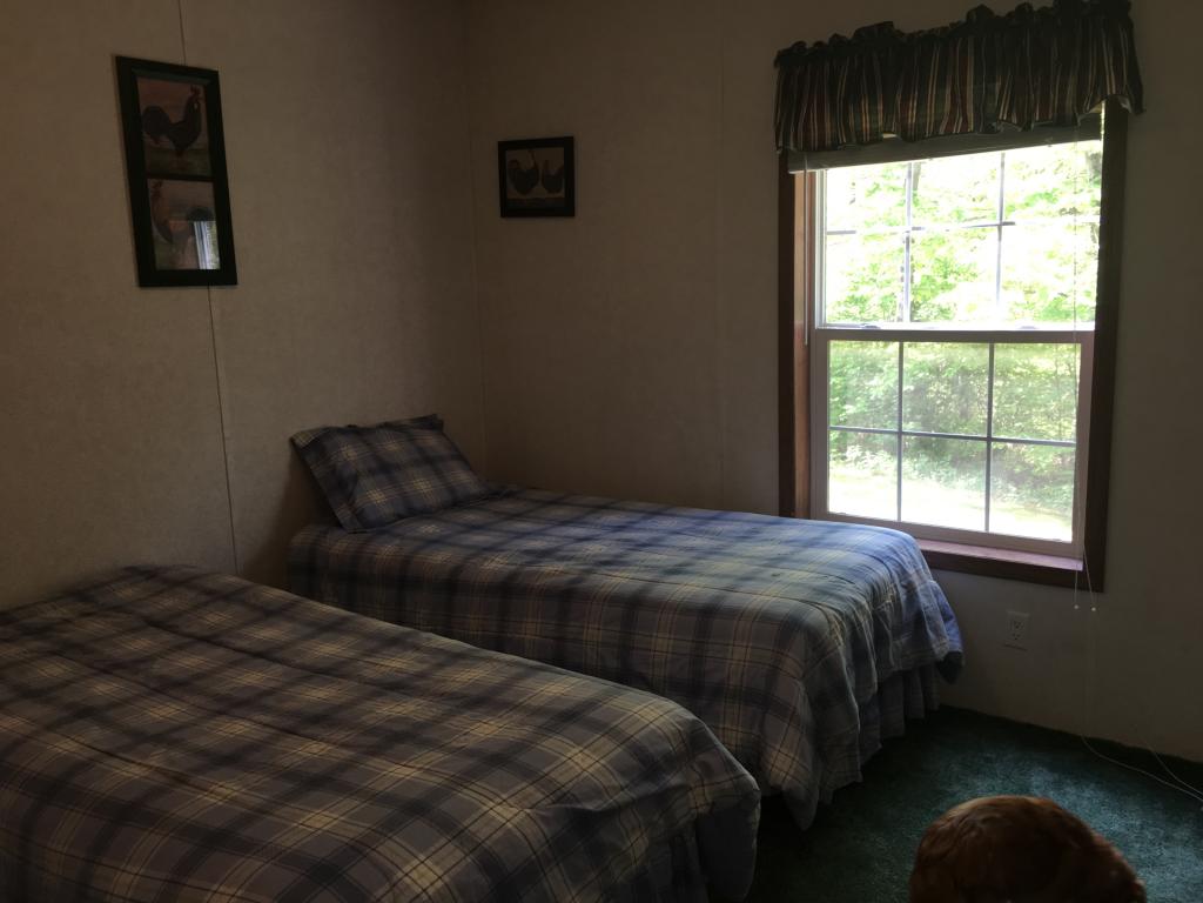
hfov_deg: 61.7
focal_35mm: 29
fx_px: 1008
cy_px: 452
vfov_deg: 48.2
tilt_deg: -9.3
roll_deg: +1.9
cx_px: 602
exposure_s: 1/30
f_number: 2.2
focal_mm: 4.15
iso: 32
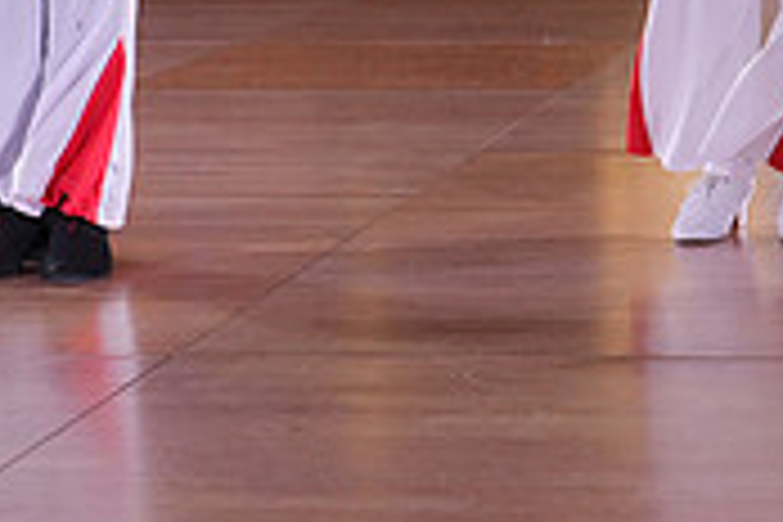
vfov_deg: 8.0
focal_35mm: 167
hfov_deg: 12.1
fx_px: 3632
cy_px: -272
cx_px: 814
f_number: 4
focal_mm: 50
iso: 1600
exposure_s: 1/400
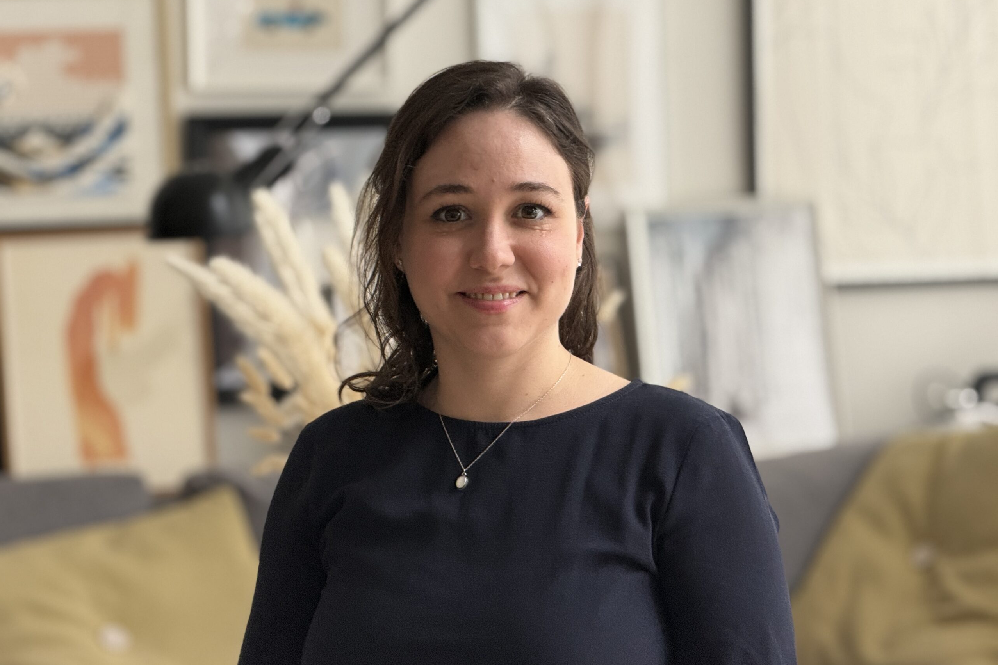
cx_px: 499
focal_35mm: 125
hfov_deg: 16.4
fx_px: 3465
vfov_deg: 11.0
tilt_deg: -1.8
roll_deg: +2.2
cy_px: 326
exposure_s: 1/60
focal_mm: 15.66
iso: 250
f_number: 2.8
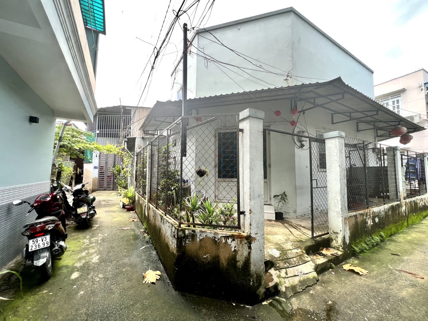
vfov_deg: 89.9
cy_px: 160
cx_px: 214
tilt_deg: +5.9
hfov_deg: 106.2
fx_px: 161
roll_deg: +0.7
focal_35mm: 13
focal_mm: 1.57
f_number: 1.8
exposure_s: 1/221
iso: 32
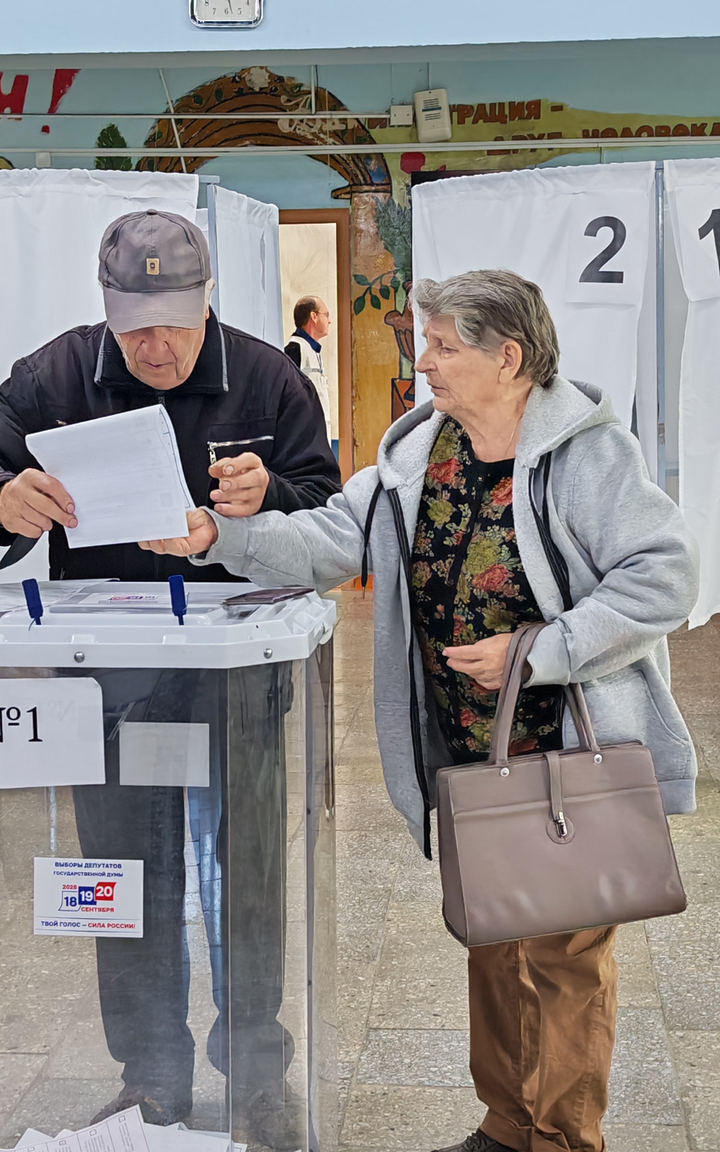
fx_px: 1978
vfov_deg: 32.5
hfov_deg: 20.6
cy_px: 583
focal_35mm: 63
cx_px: 314
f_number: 2
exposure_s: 1/100
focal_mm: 6.83
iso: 500
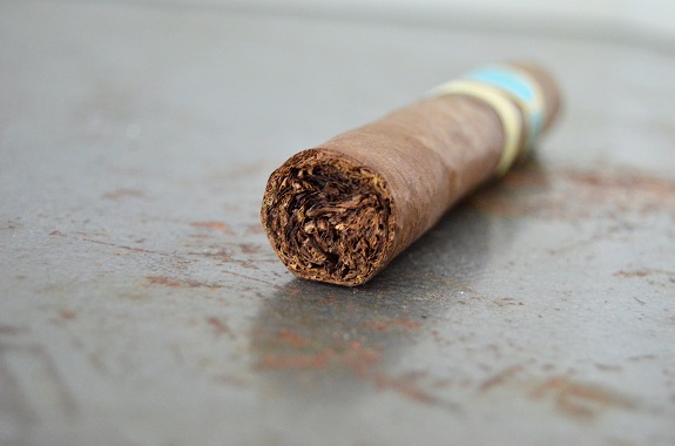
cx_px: 338
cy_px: 223
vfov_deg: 16.5
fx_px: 1543
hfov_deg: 24.7
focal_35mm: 82
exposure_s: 1/30
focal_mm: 55
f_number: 5.6
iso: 3200
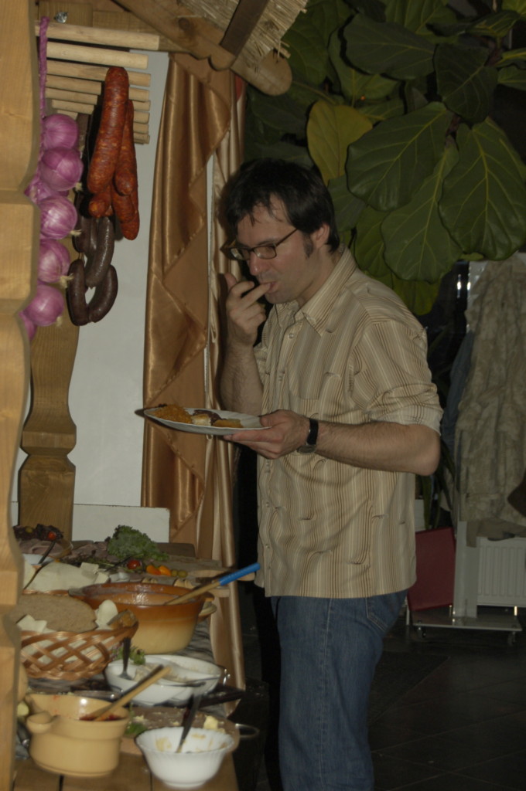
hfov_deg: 16.5
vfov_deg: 24.6
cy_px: 396
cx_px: 263
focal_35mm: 82
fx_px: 1813
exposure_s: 1/60
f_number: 5.6
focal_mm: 55
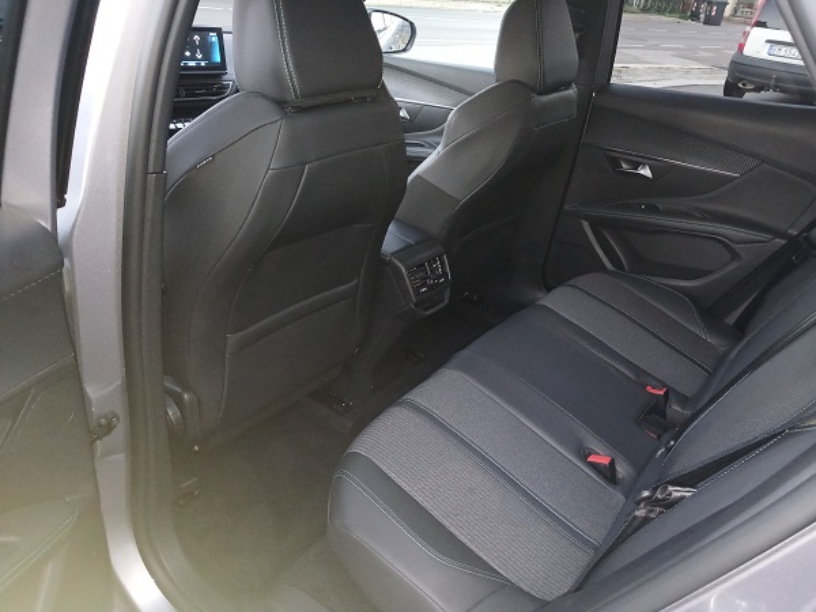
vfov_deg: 51.4
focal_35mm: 27
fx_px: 636
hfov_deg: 65.3
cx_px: 408
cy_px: 306
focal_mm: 3.98
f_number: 1.8
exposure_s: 1/20
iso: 500
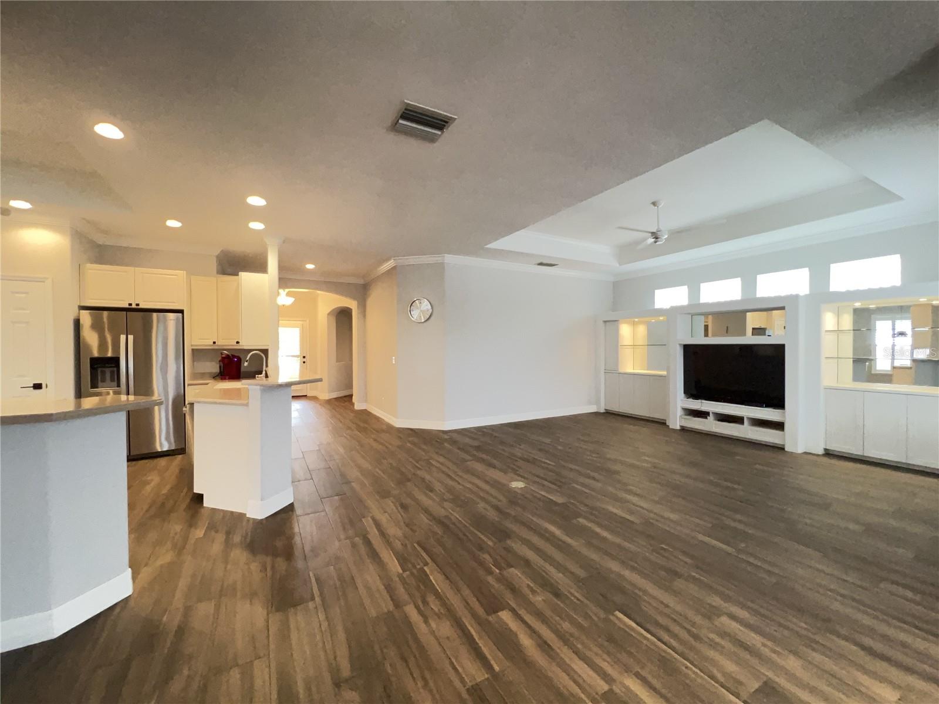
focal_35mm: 13
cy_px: 352
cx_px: 470
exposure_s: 1/60
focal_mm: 1.57
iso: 800
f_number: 1.8
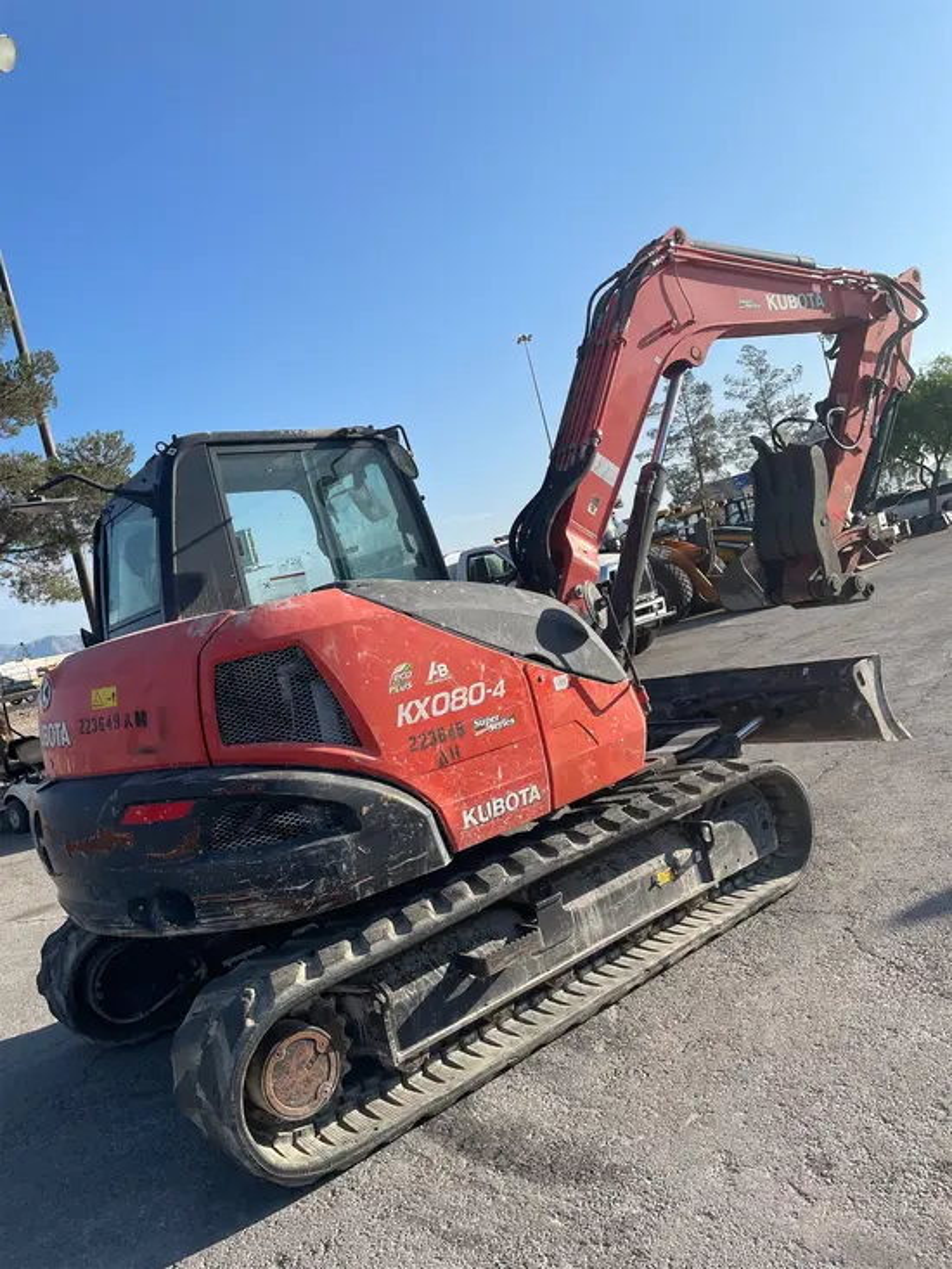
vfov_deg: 67.3
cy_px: 634
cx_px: 476
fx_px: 953
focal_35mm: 26
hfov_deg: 53.1
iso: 50
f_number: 1.6
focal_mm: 4.2
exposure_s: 1/3731
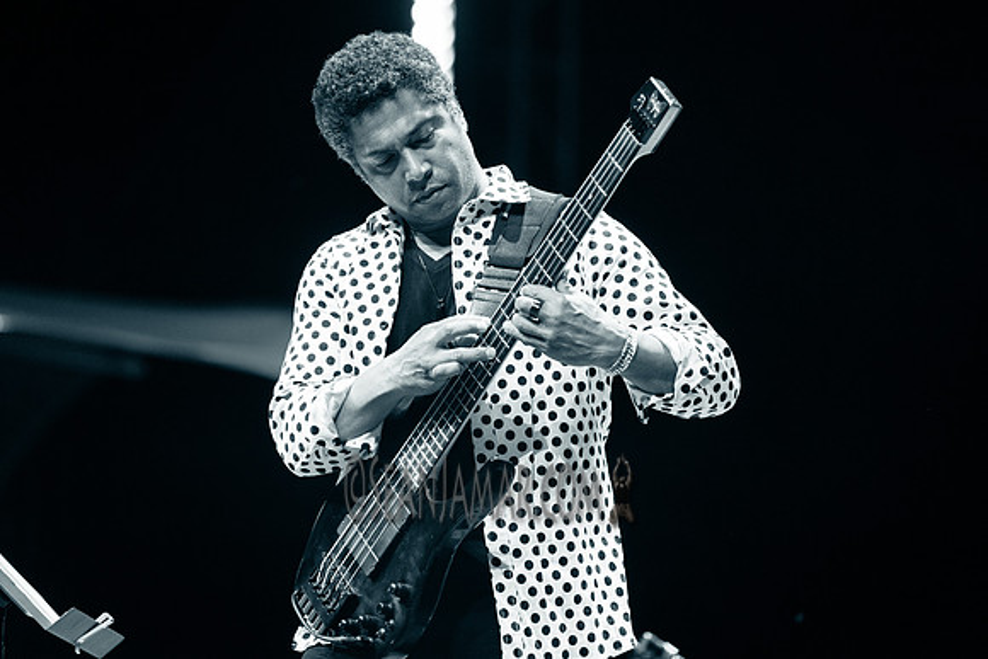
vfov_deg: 8.1
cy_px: 330
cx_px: 494
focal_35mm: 170
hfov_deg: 12.1
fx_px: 4666
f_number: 3.2
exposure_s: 1/500
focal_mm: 170
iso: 3200
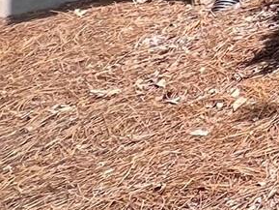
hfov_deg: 11.6
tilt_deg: +0.1
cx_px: 833
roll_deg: -0.5
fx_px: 742
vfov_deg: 12.7
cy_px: -283
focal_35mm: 92
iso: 32
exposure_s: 1/237
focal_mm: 1.57
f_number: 1.8
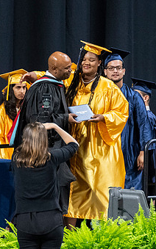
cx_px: 111
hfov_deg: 1.9
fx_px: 4800
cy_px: 146
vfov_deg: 3.0
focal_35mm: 706
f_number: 4
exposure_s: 1/200
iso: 2000
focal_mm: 200
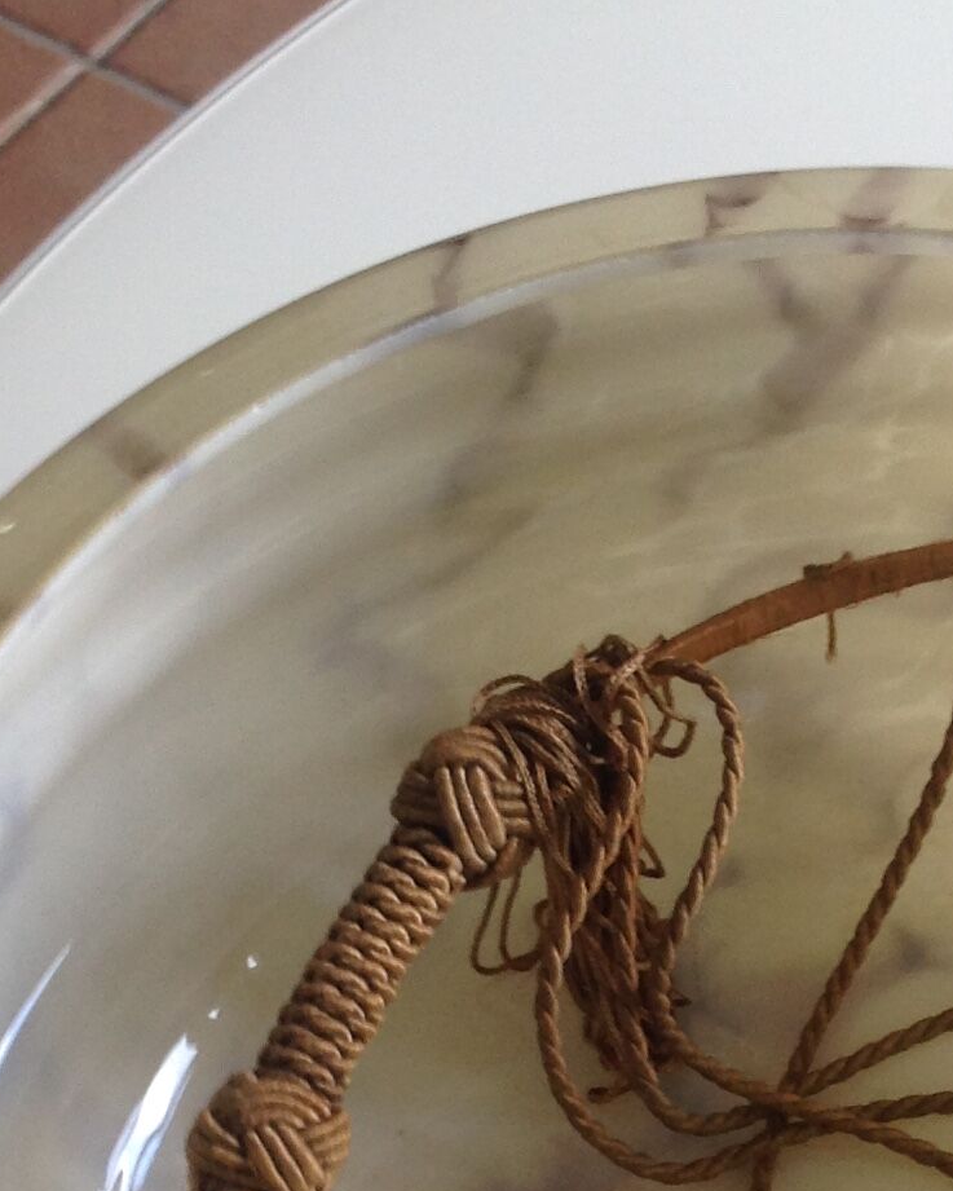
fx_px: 3384
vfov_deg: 19.4
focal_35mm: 96
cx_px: 652
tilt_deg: -60.0
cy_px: 1197
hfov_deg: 16.0
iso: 50
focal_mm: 4.28
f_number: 2.4
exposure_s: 1/20
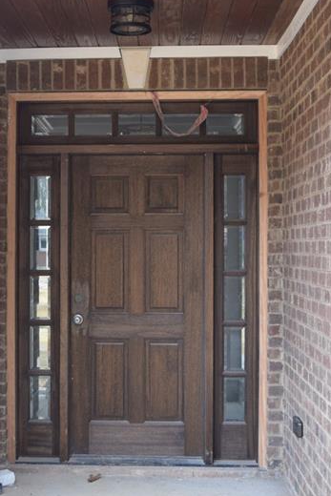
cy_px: 233
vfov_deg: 32.4
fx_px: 854
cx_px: 107
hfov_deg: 21.8
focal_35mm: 62
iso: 400
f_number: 5
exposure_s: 1/100
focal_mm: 28
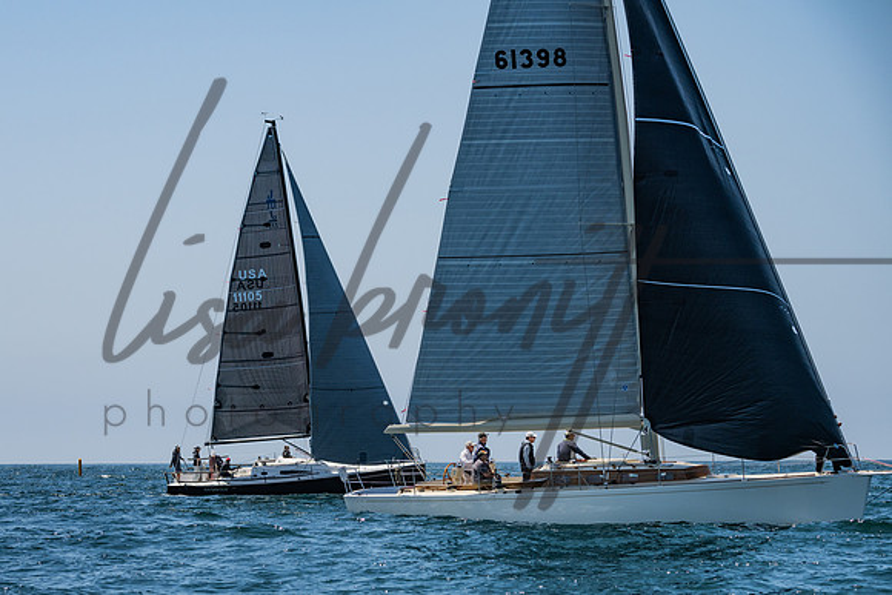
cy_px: 343
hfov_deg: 14.1
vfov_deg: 9.4
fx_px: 3610
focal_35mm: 146
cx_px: 374
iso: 250
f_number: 6.3
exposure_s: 1/2000
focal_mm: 125
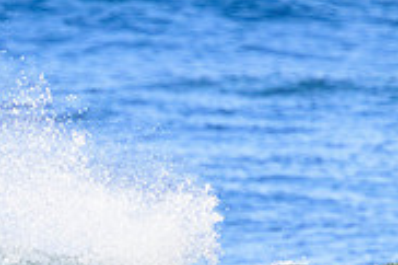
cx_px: -15
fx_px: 28210
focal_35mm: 2554
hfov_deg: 0.8
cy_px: 406
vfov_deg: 0.5
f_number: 11
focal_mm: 800
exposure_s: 1/2000
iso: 2000
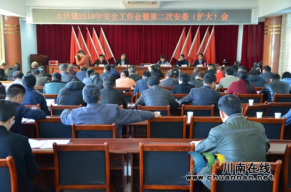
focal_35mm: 51
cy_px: 96
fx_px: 411
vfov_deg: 26.4
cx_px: 146
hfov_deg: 39.0
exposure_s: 1/30
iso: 900
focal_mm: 34
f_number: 4.2
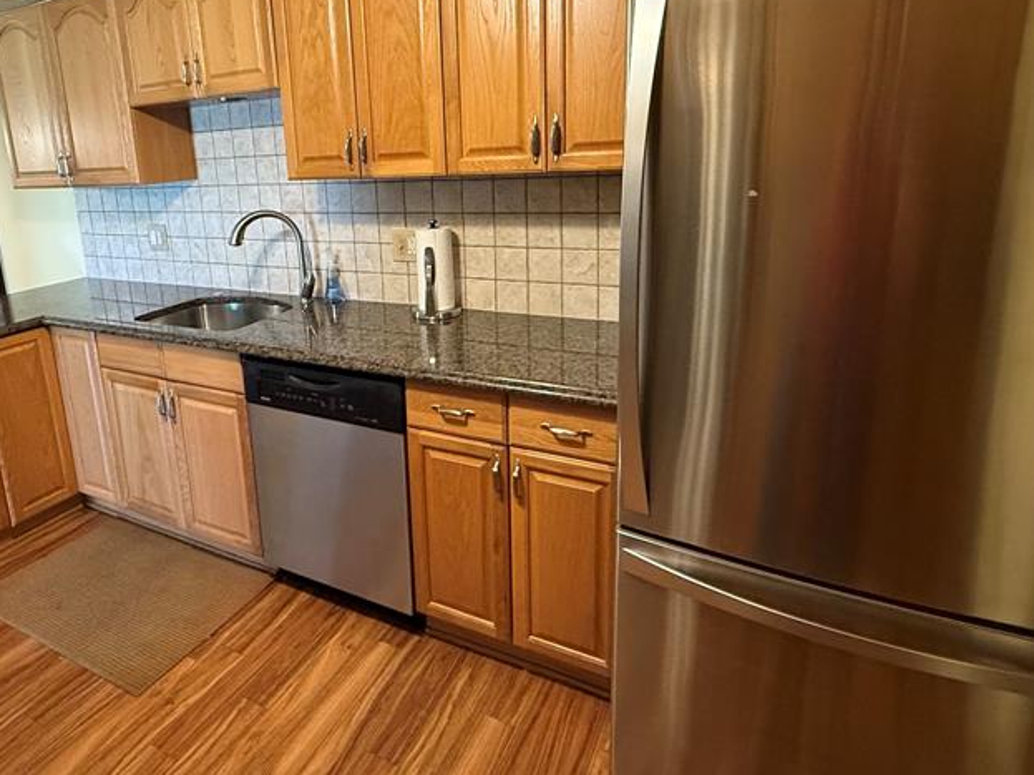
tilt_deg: -11.7
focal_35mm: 23
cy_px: 299
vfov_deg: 58.2
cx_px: 393
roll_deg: +3.6
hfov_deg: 72.8
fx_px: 687
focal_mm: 2.22
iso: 640
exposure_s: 1/60
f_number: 2.2
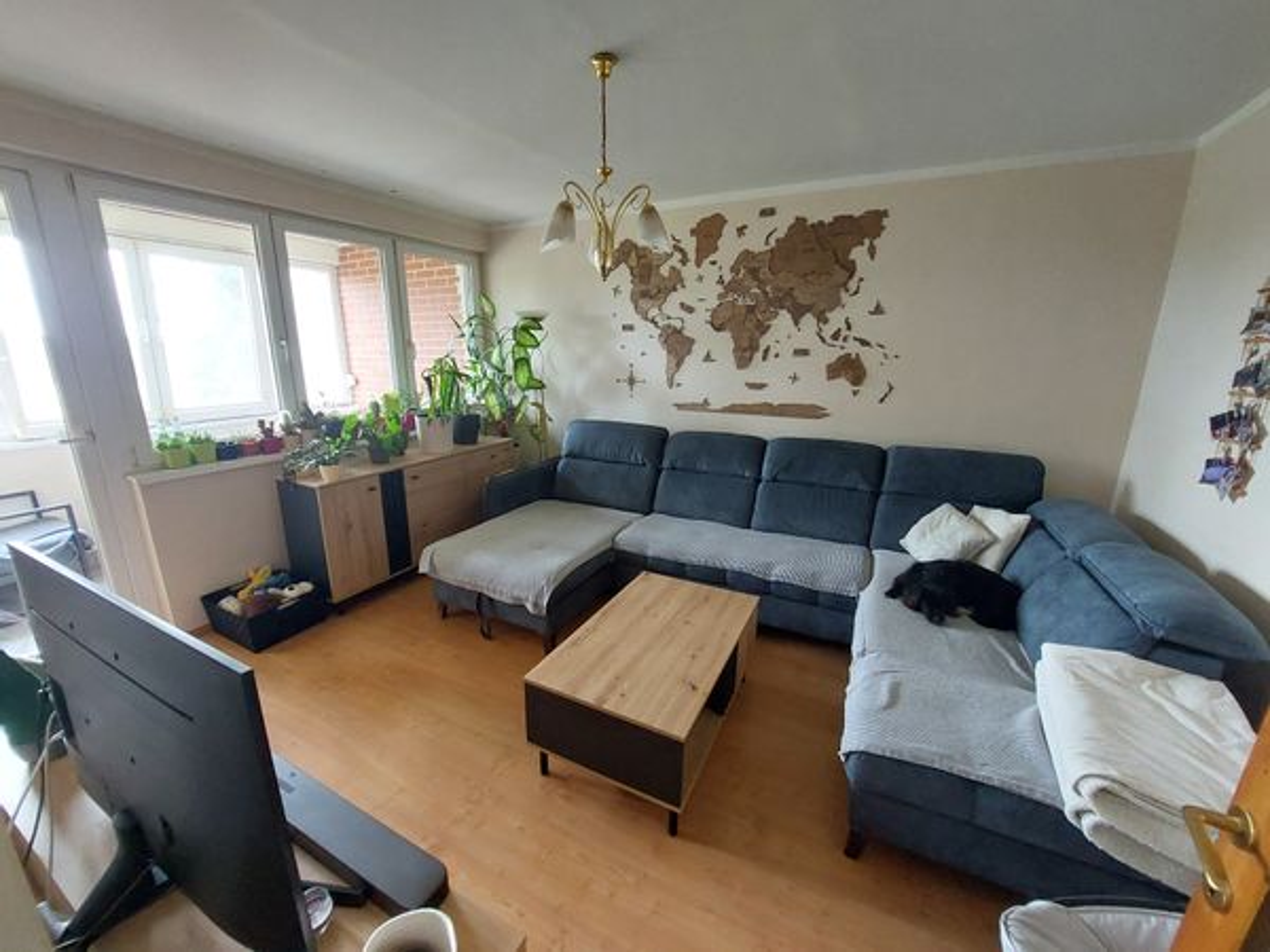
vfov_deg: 89.9
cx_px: 635
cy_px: 476
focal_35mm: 13
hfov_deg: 106.2
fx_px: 477
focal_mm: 1.74
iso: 320
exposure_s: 1/40
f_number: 2.2
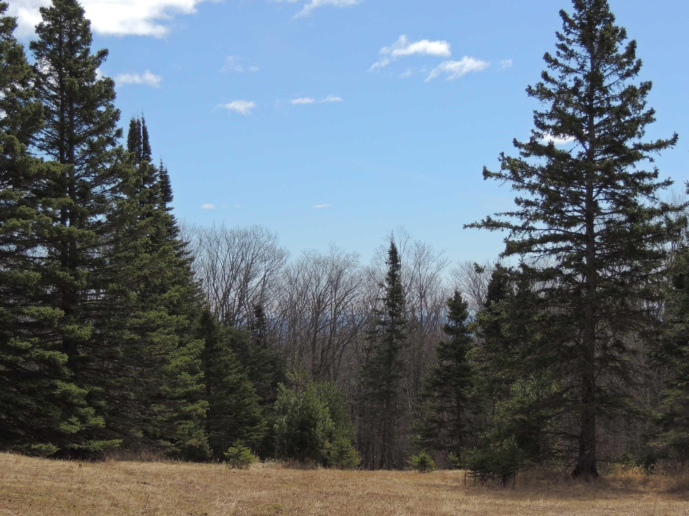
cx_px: 338
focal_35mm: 68
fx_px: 1353
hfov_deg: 28.6
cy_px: 264
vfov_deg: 21.6
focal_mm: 10.7
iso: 100
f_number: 3.7
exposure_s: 1/1000
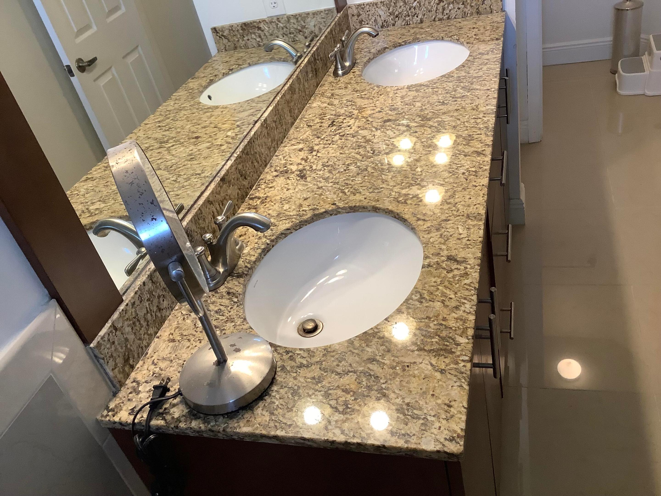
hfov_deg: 58.4
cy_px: 248
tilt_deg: -35.7
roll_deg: +13.0
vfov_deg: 45.4
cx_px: 330
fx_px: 592
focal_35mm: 31
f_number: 2.4
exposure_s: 1/60
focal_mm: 3.3
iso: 125
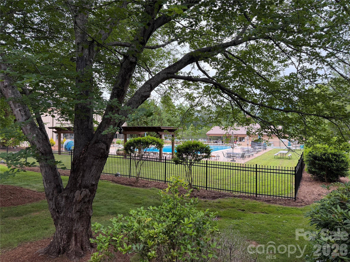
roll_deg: -0.4
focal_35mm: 24
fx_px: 243
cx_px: 175
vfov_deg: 56.8
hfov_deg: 71.6
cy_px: 131
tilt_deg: +0.2
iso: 80
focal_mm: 6.76
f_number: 1.78
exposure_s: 1/170
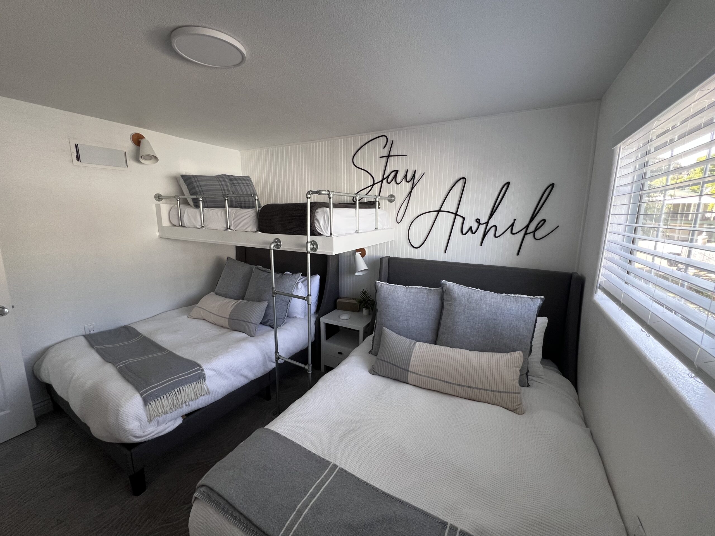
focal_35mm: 13
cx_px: 358
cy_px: 268
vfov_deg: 89.9
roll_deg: +0.0
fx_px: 269
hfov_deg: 106.2
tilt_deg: -10.6
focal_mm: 1.57
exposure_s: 1/99
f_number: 1.8
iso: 125
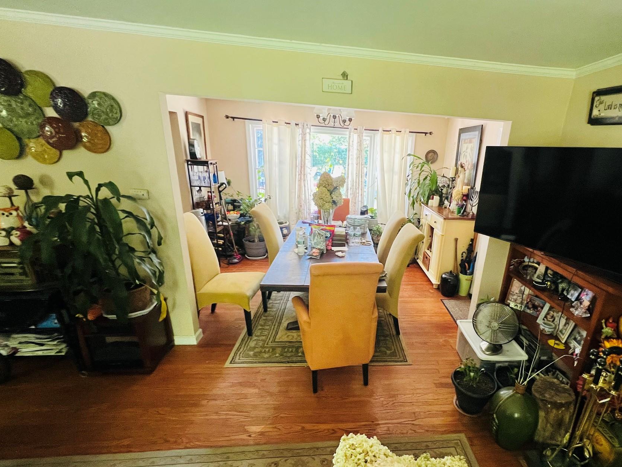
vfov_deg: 77.7
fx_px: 287
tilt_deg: -19.4
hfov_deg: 93.2
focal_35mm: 16
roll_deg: -3.7
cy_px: 263
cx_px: 376
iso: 500
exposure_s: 1/60
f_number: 1.8
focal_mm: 1.57
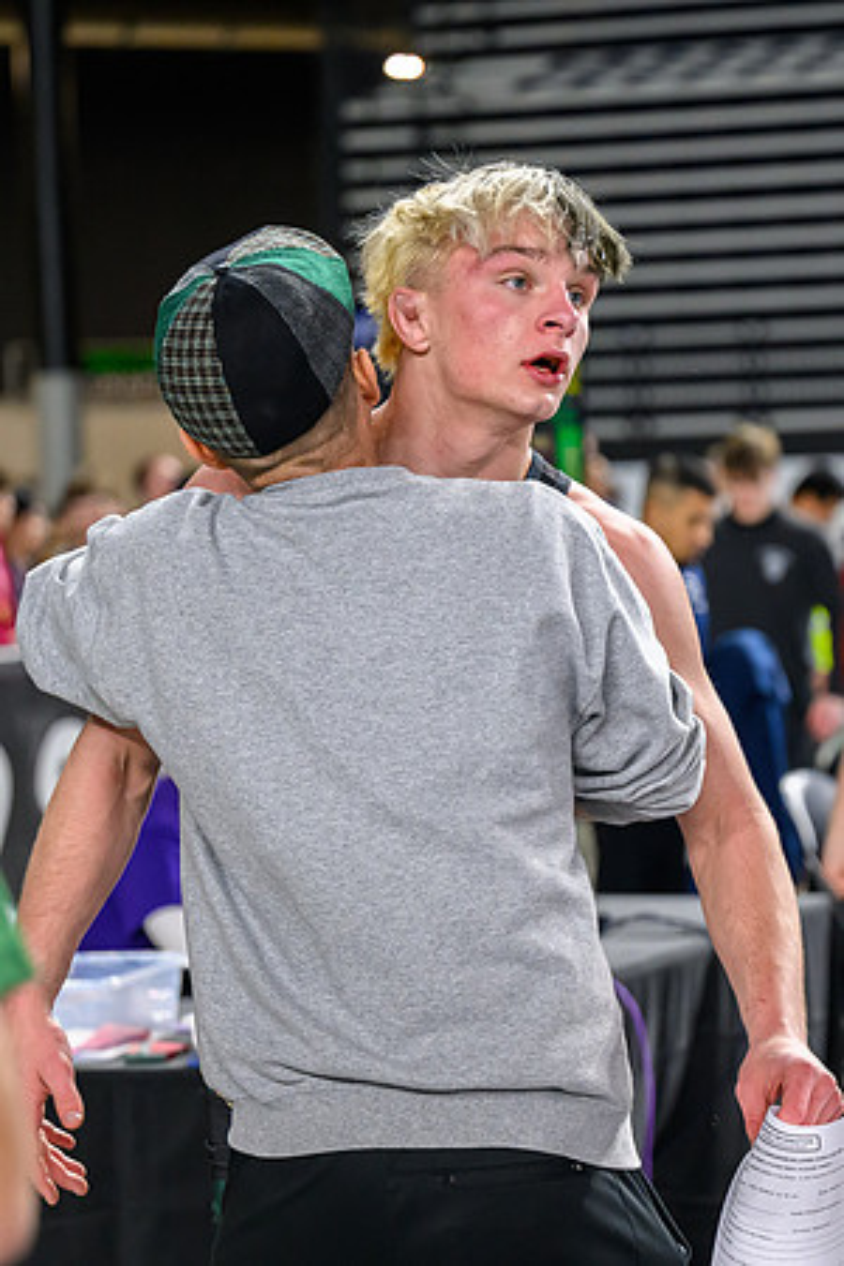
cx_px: 606
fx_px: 4084
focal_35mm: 116
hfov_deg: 11.8
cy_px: 582
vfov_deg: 17.6
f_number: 2.8
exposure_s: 1/800
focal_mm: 70
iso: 3200
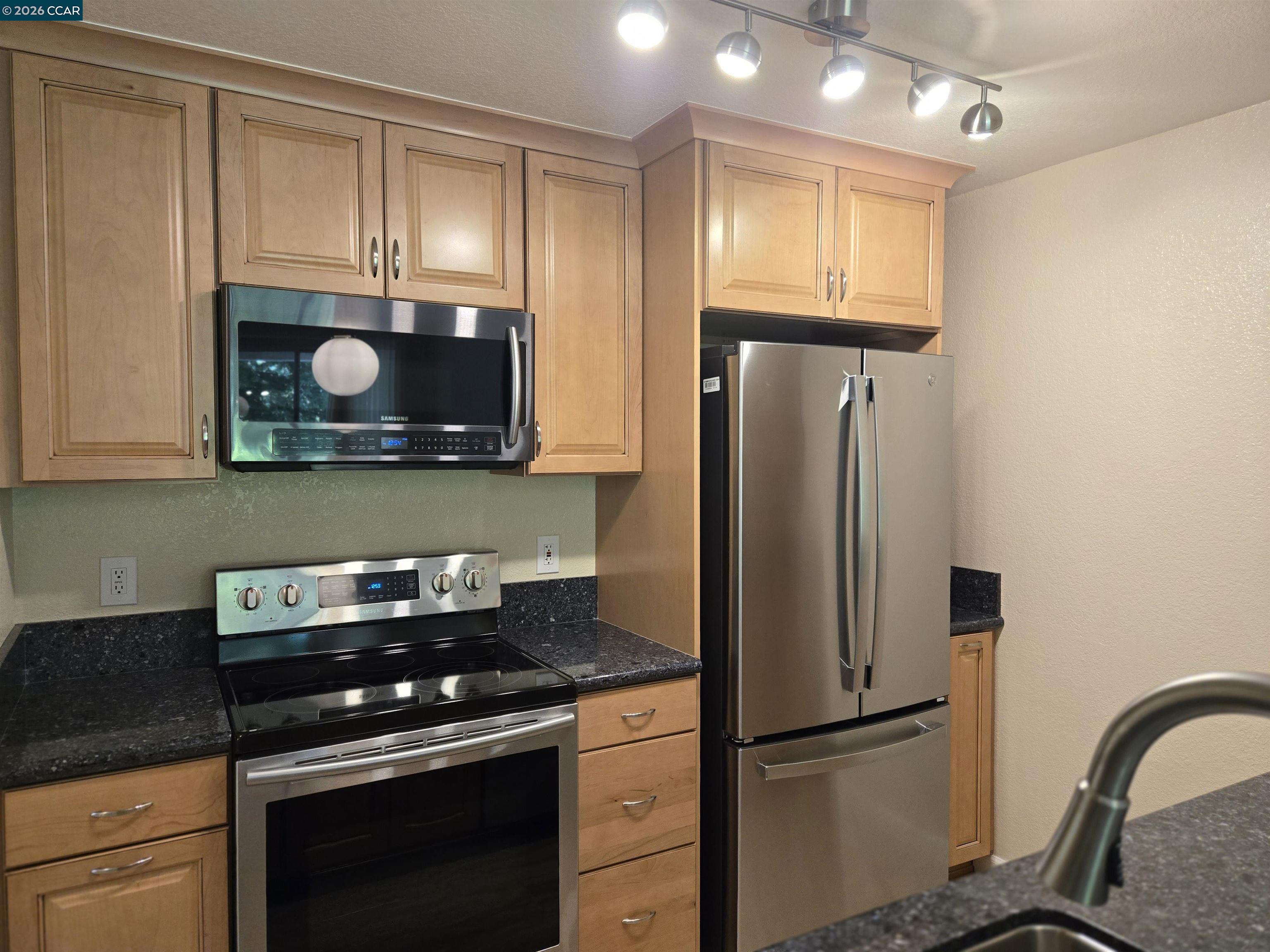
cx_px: 635
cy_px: 476
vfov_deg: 58.9
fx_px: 844
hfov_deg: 73.9
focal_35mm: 23
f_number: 1.8
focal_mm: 5.4
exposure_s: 1/120
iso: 640
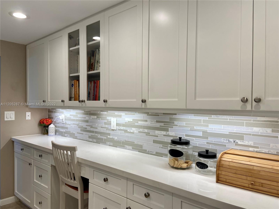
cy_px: 104
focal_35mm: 26
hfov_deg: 67.3
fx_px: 210
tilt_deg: -0.7
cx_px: 140
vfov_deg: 53.1
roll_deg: +0.0
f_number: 1.8
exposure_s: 1/120
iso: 32
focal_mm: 4.25
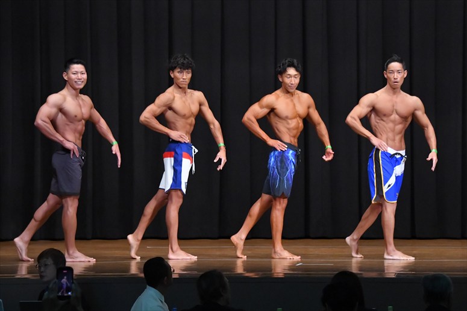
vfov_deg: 7.5
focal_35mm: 183
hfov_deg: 11.2
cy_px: 156
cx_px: 234
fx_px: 2373
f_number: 5.6
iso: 8000
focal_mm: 122
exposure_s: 1/400
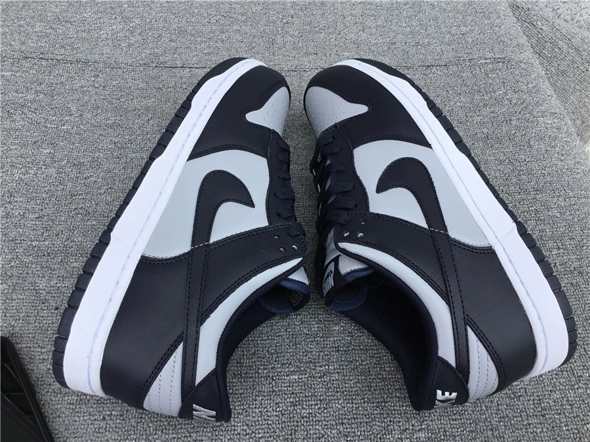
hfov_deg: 58.4
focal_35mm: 31
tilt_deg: -55.7
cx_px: 295
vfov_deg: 45.4
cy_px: 221
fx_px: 528
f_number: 2.4
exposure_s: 1/503
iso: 25
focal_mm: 3.3
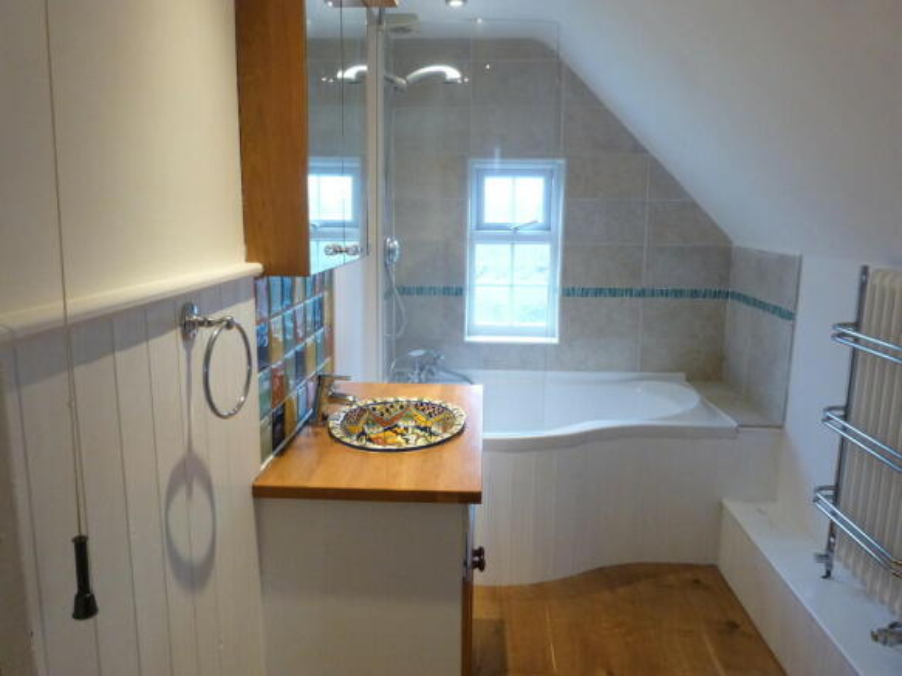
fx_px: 651
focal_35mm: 25
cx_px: 451
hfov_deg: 69.4
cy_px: 338
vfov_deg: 54.9
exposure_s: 1/50
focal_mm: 4.5
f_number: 2.8
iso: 400
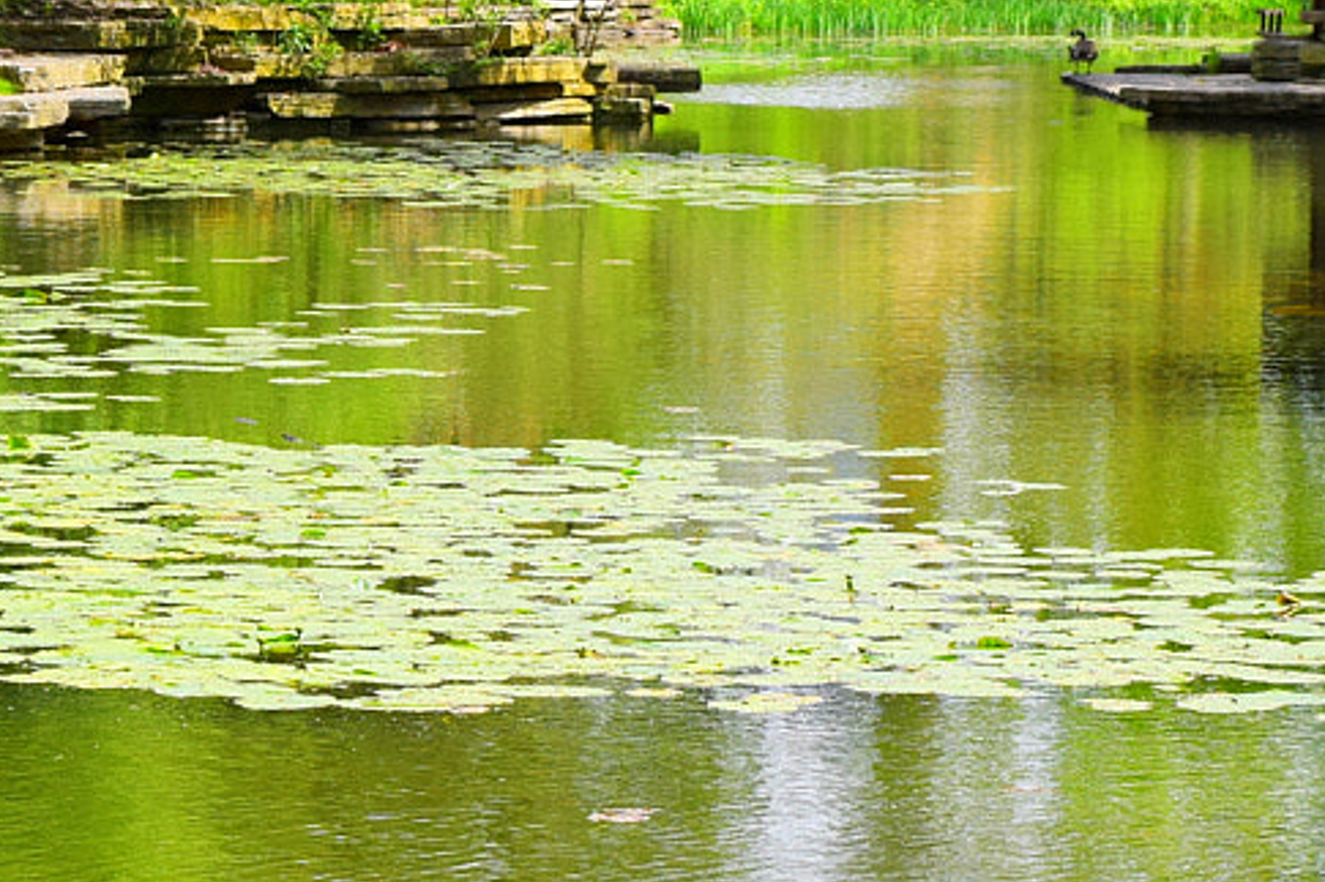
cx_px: 552
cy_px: 311
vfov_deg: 7.3
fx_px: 6917
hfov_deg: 10.9
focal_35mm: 188
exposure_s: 1/320
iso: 200
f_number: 9
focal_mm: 38
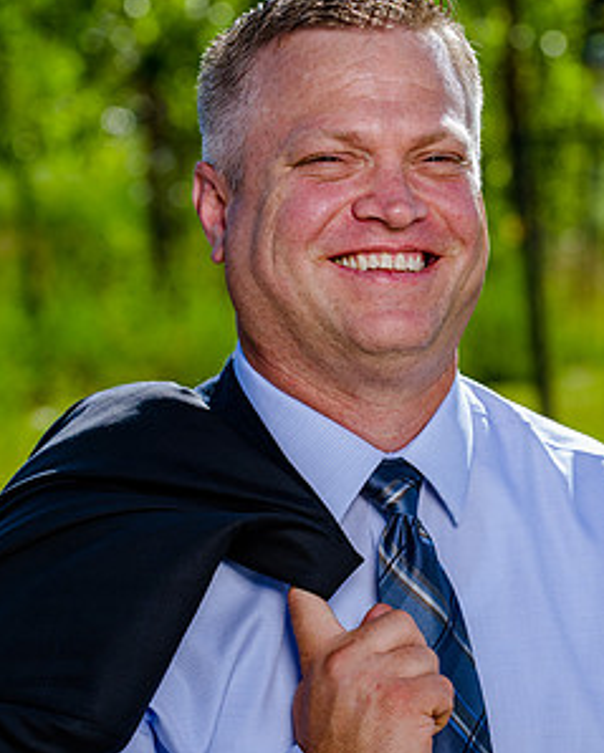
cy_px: 354
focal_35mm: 177
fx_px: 3949
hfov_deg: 8.7
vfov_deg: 10.9
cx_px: 273
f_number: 7.1
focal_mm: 125
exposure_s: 1/400
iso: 200
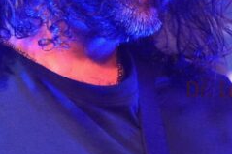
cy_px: -43
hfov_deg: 2.4
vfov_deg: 1.6
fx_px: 5439
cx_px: 77
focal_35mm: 845
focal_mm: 175
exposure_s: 1/100
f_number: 6.3
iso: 6400
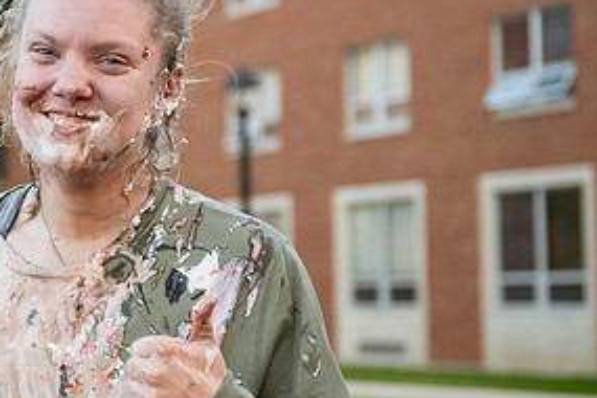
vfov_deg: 12.0
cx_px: 10
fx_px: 1890
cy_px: 185
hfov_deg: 17.6
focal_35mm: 114
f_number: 3.2
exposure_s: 1/400
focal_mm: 56
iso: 800
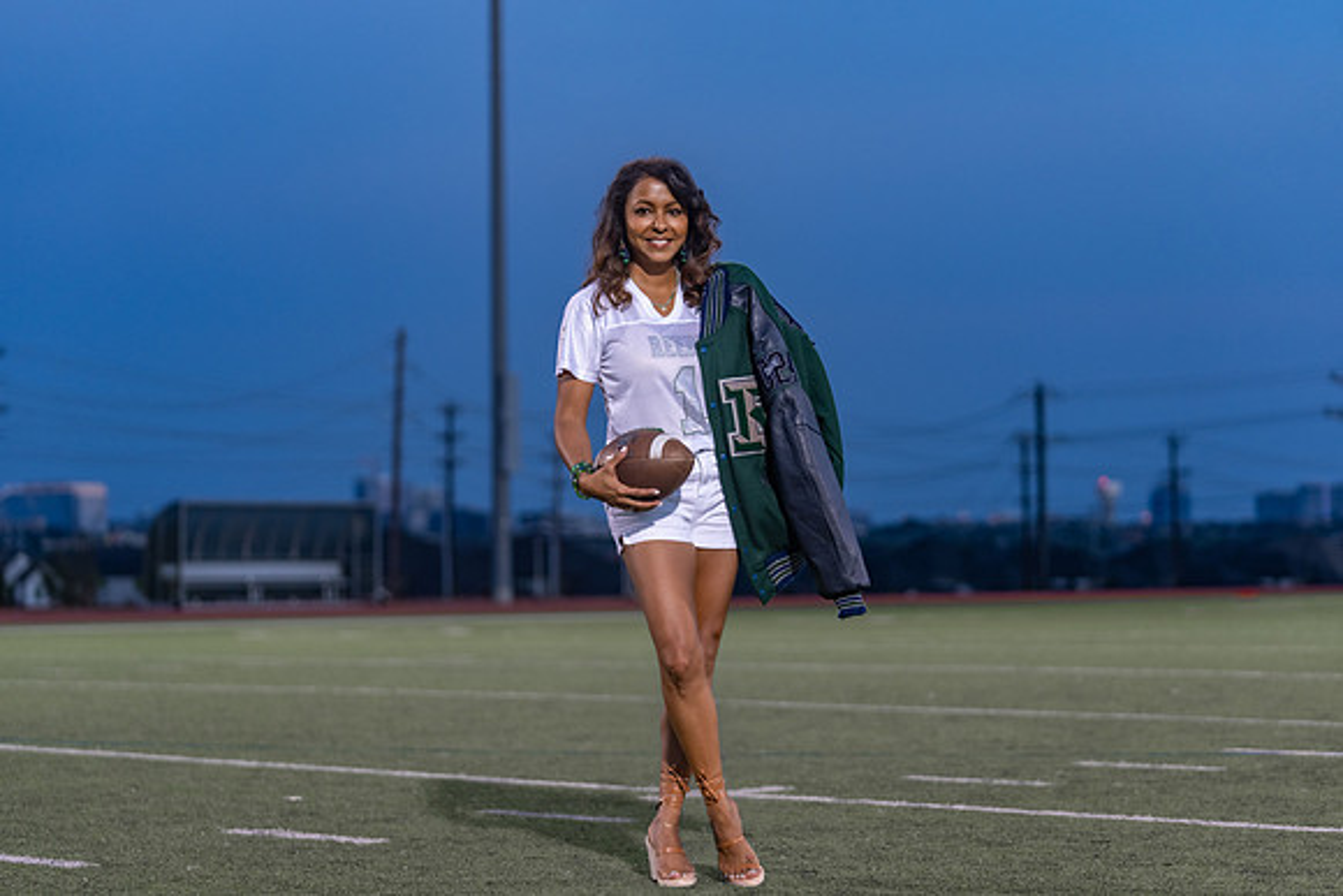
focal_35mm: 88
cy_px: 448
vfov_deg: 15.5
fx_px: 3289
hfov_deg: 23.1
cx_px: 672
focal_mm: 87
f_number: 2.8
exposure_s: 1/320
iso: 1000
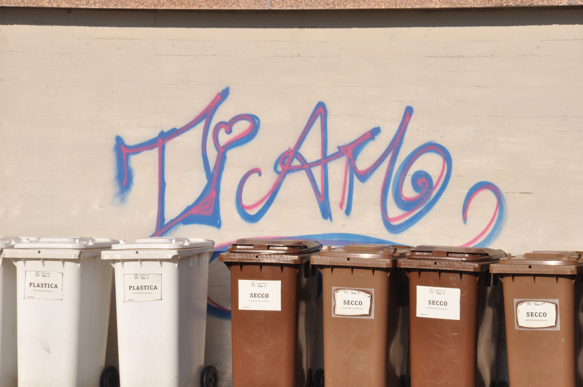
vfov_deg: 6.8
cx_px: 292
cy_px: 194
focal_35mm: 202
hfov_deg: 10.2
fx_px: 3275
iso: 250
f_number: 22
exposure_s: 1/125
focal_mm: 135
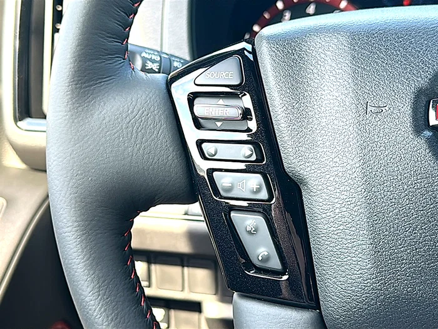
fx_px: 569
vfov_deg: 32.2
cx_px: 219
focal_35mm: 45
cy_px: 164
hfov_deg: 42.1
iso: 50
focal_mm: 6.86
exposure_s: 1/117
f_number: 1.78
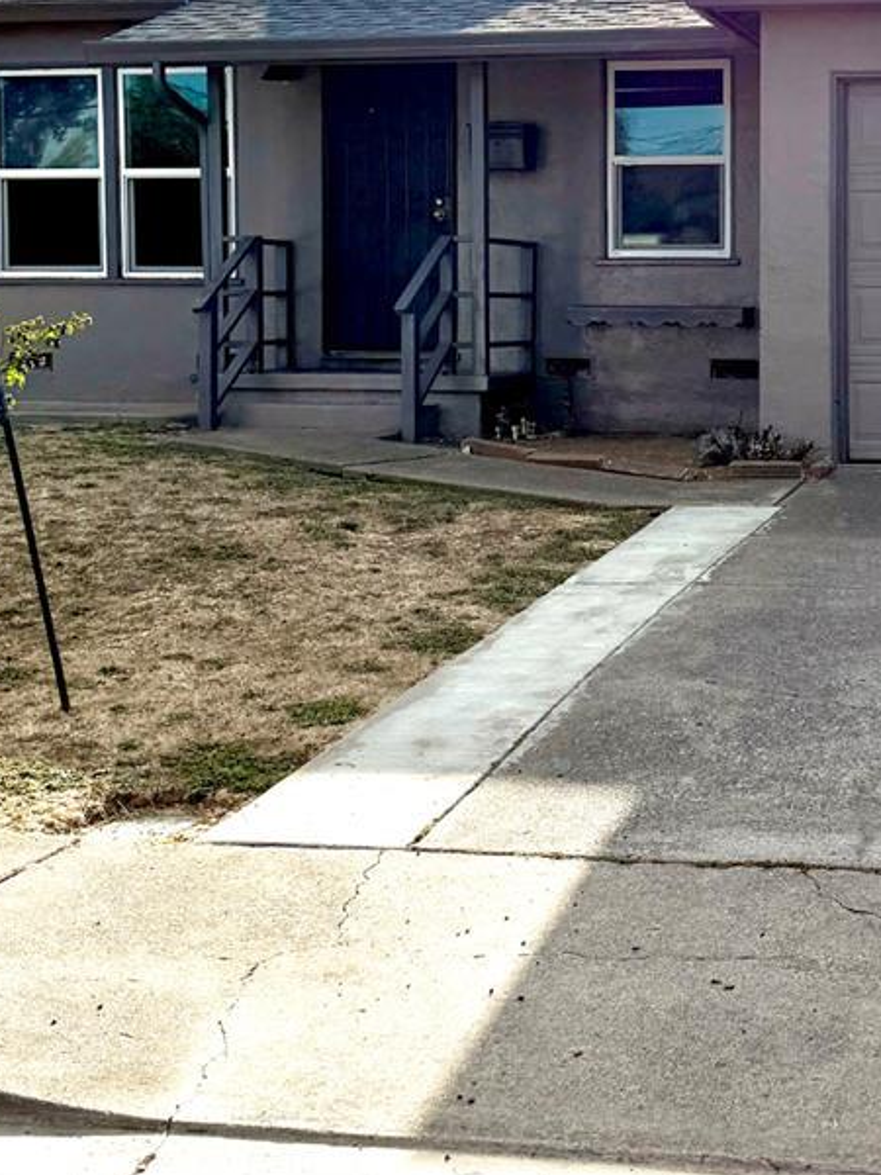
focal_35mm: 60
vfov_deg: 31.9
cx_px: 823
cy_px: 369
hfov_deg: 23.6
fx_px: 2036
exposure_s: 1/11905
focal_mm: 6.76
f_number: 1.78
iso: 80
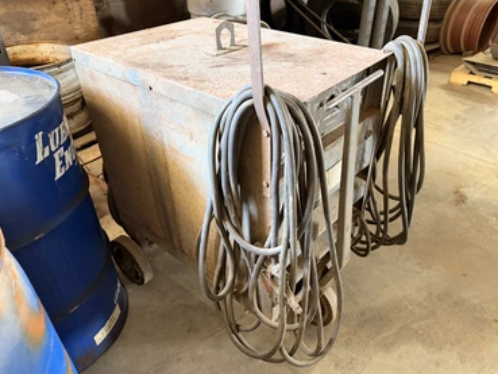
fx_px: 374
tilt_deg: -28.3
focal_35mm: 26
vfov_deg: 53.0
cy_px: 200
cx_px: 265
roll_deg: +0.0
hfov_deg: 67.2
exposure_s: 1/60
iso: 640
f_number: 1.78
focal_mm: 6.76
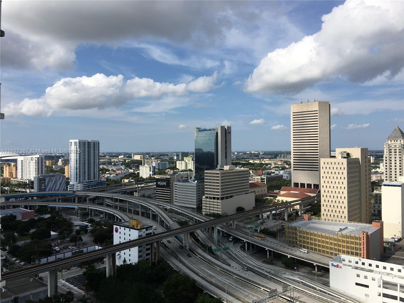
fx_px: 338
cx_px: 202
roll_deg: +0.9
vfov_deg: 48.2
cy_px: 152
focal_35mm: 29
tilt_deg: +1.3
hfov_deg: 61.7
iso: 25
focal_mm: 4.15
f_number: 2.2
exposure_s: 1/2653
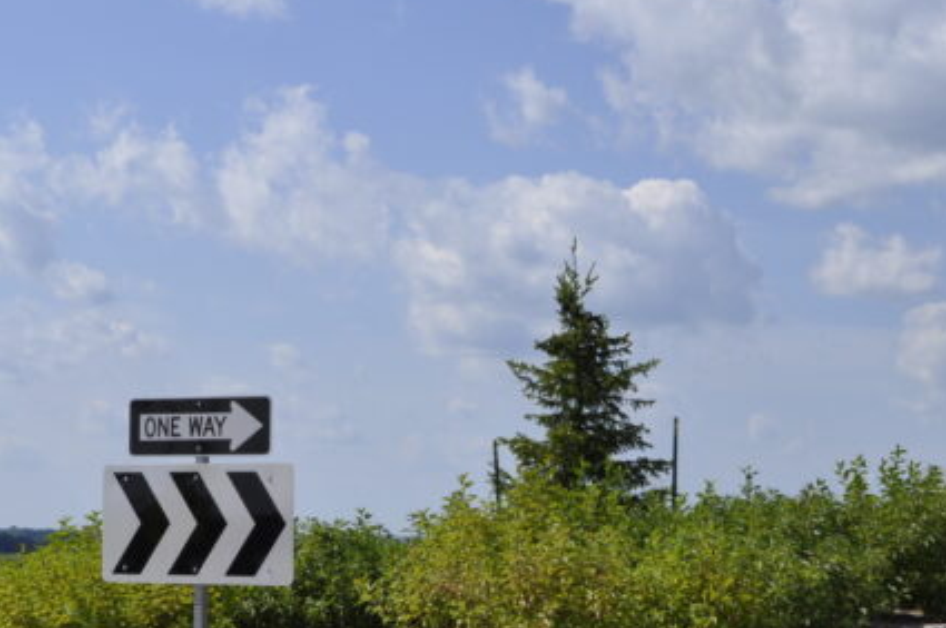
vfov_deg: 14.4
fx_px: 2466
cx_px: 603
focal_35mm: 94
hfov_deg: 21.7
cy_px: 534
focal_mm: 26
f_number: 11
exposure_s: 1/500
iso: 200
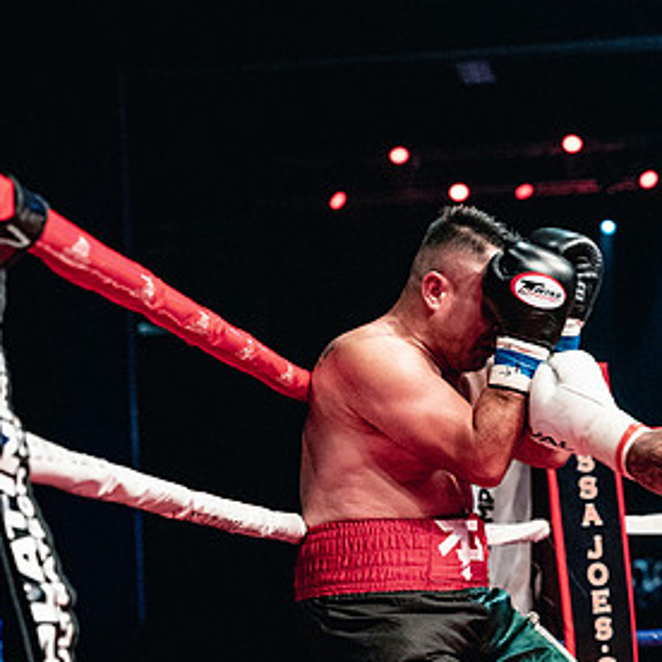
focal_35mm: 104
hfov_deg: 16.2
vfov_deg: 16.7
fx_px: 2250
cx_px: 732
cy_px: 343
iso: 4000
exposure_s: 1/1000
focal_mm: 50
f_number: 2.8
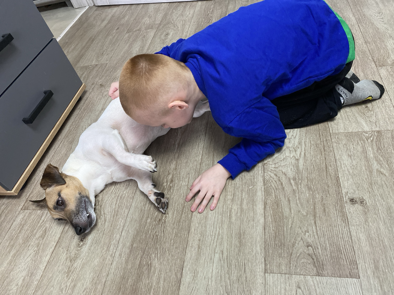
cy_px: 148
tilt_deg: -47.2
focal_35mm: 26
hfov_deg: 67.3
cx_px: 197
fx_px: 296
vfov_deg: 53.1
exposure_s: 1/60
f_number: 1.8
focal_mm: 4.25
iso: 500
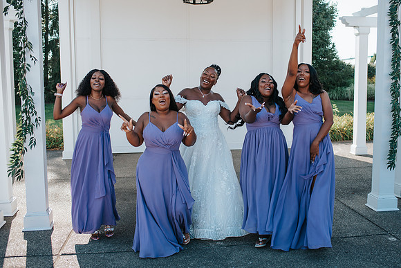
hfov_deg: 48.5
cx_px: 228
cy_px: 128
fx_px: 444
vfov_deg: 33.6
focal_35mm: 40
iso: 100
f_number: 2.8
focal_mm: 35
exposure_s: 1/640
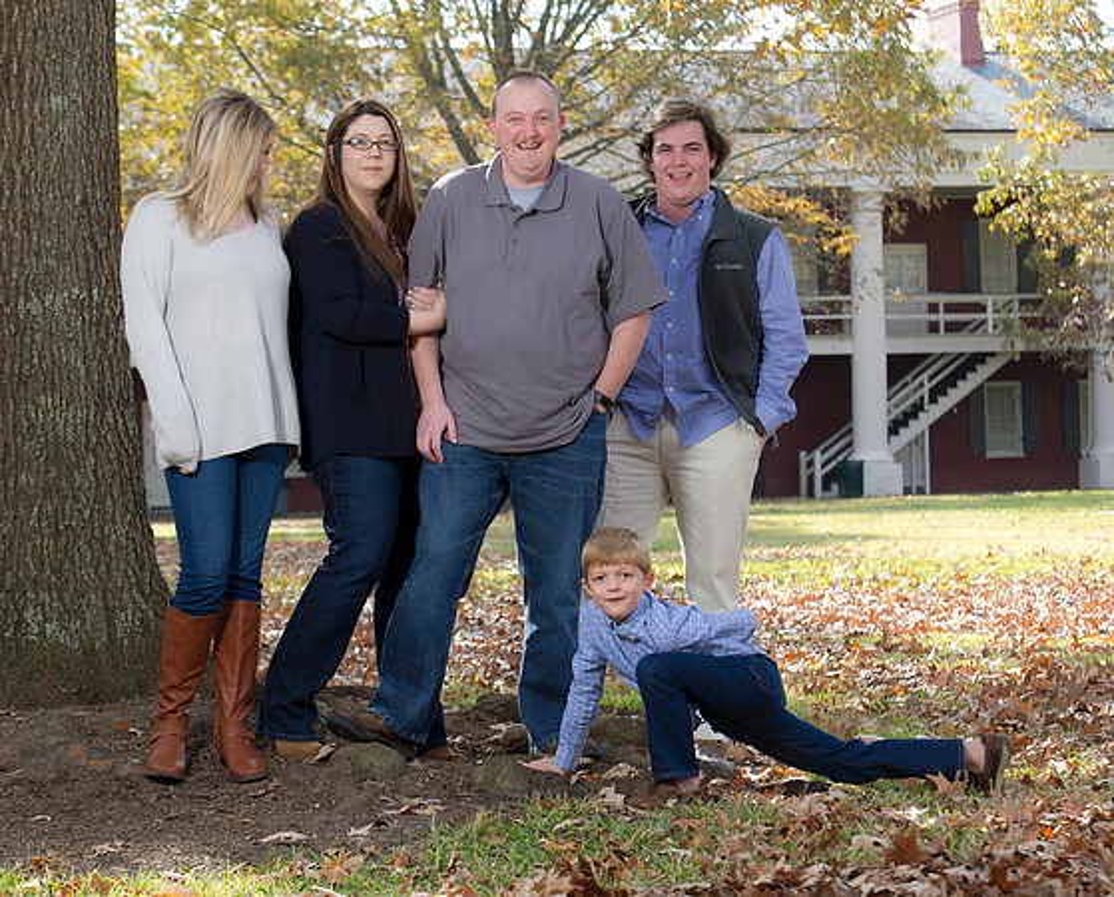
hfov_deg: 17.9
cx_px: 476
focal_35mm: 107
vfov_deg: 14.4
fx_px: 3539
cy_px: 466
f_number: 6.3
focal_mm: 85
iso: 160
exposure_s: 1/100
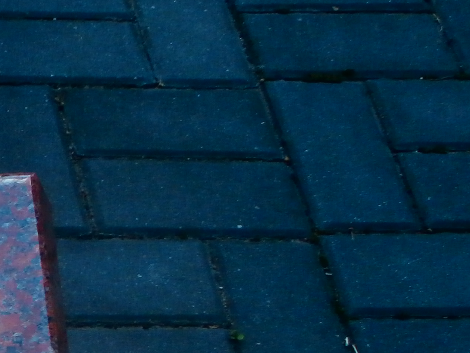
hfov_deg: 13.0
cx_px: -354
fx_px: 1887
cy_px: 387
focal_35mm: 139
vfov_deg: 10.5
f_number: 3.9
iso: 100
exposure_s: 1/320
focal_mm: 6.67
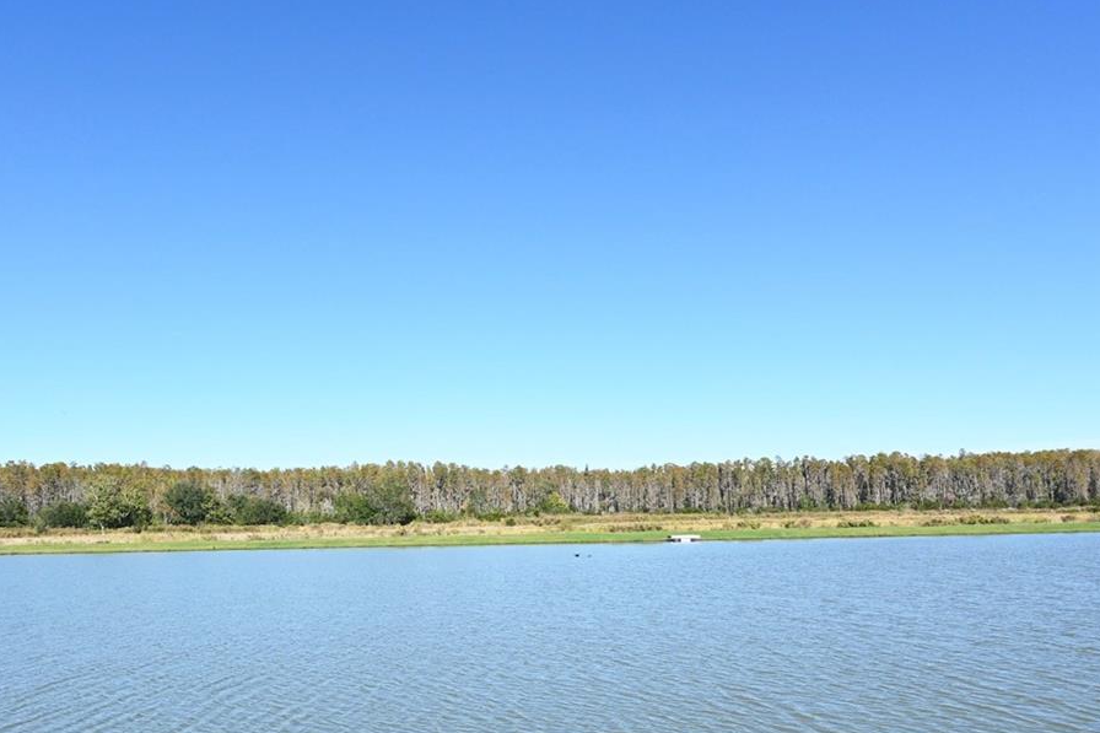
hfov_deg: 71.4
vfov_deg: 50.8
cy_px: 454
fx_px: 764
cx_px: 506
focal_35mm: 25
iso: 800
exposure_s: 1/1600
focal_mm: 14
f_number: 9
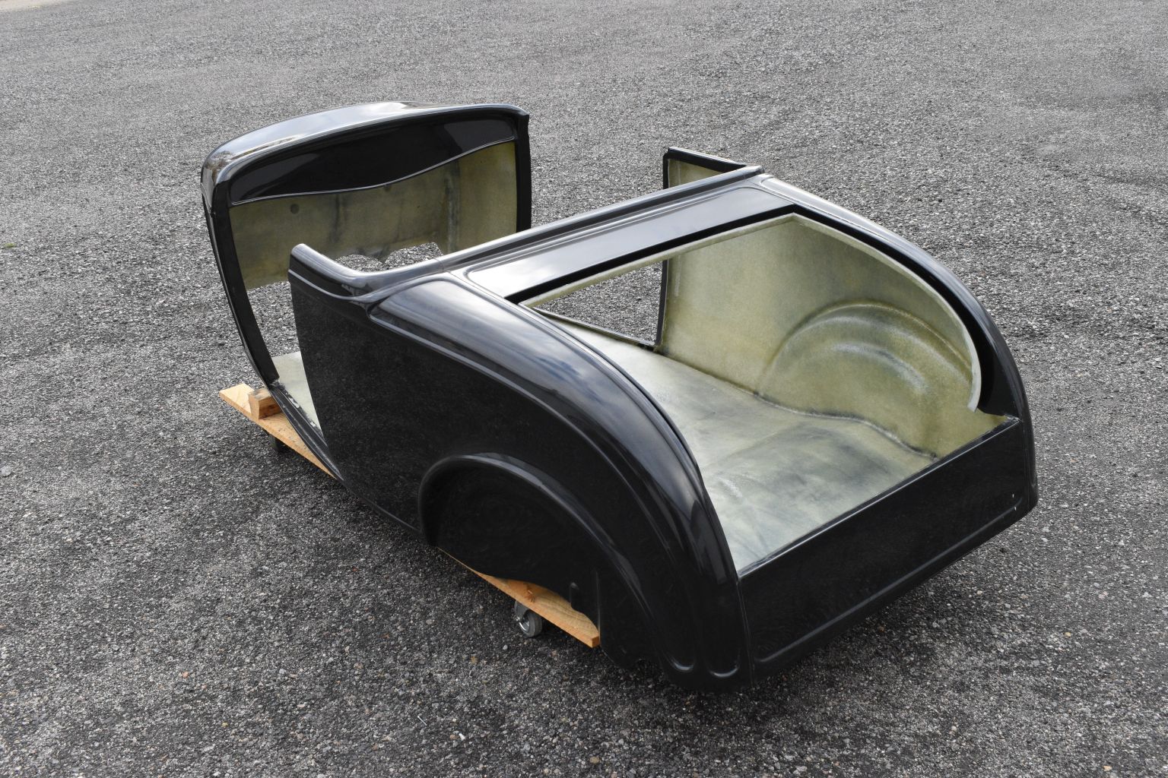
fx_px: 1217
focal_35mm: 38
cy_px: 389
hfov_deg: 51.3
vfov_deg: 35.5
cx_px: 584
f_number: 10
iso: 1250
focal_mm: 25
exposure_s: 1/400
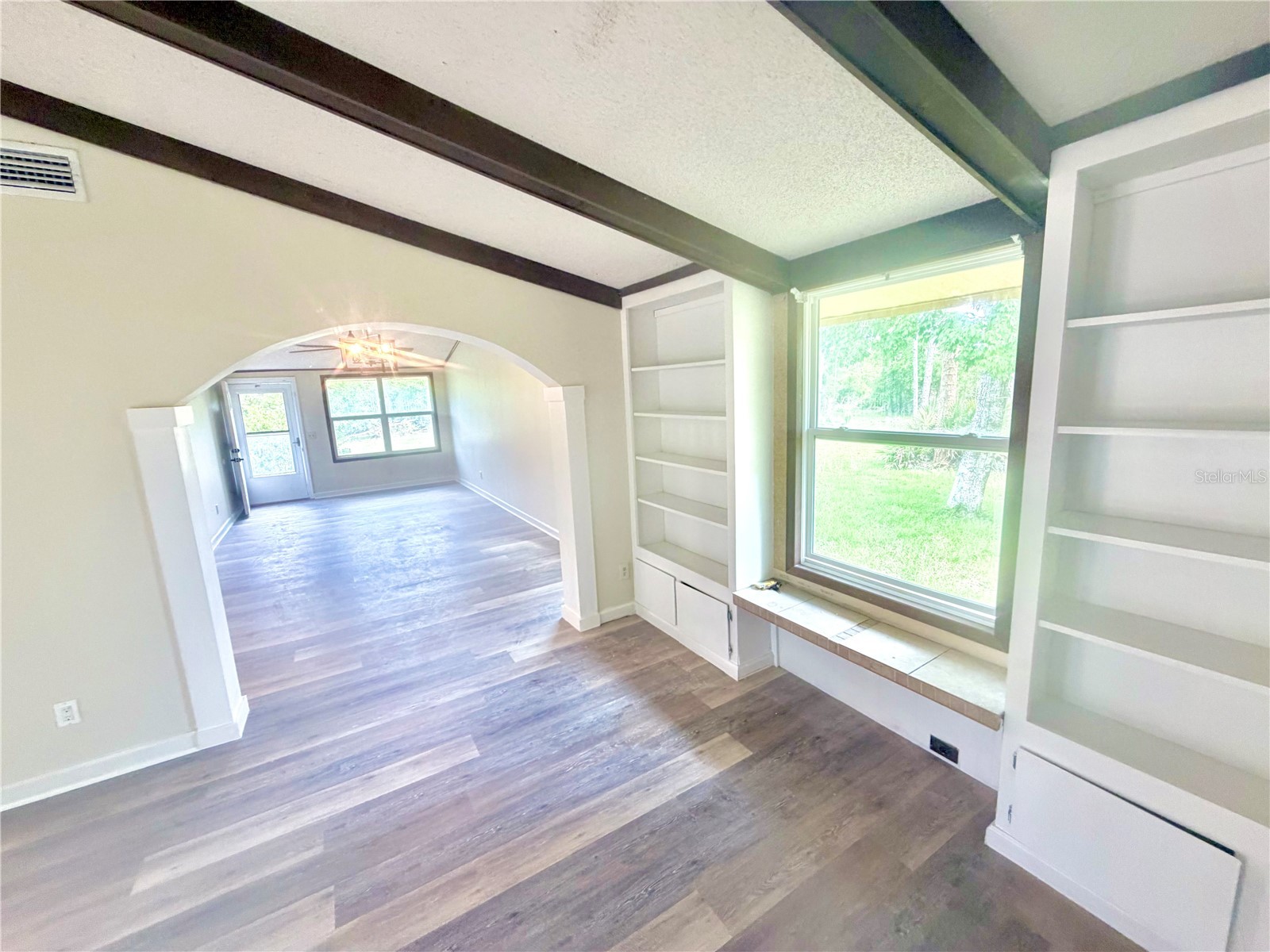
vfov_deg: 85.7
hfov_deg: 102.1
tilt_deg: -5.9
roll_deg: +2.2
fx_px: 514
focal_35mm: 14
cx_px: 635
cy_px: 476
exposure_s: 1/120
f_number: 2.2
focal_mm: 2.22
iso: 250
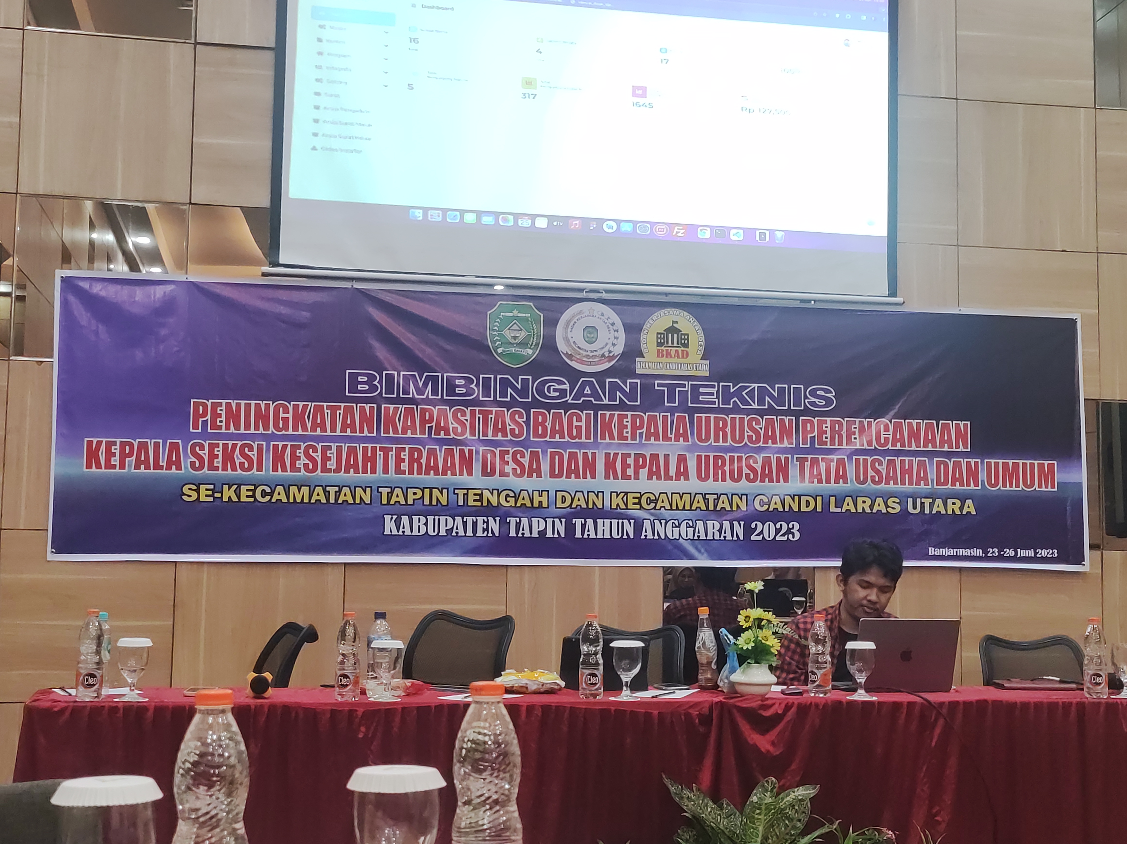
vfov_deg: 74.6
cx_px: 564
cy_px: 422
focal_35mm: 17
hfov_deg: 91.1
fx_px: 553
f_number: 1.79
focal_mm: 4.74
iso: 313
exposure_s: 1/33
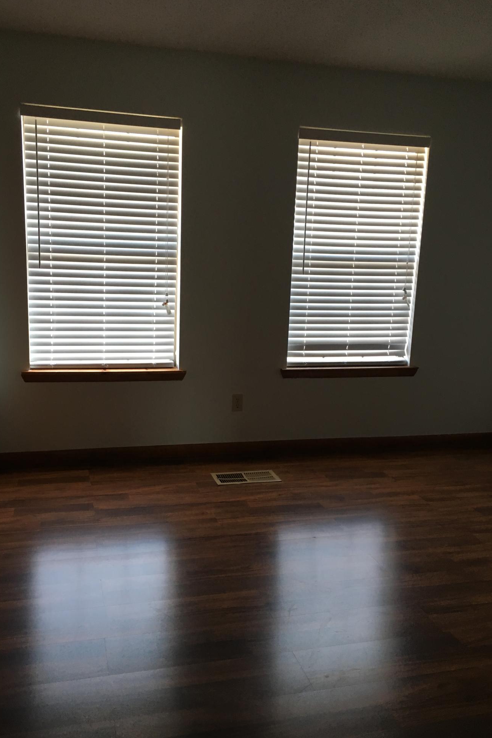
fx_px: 636
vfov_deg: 60.3
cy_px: 371
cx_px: 220
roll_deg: -2.0
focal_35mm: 31
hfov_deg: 42.3
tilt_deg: -10.3
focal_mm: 4.15
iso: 40
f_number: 2.2
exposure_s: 1/30
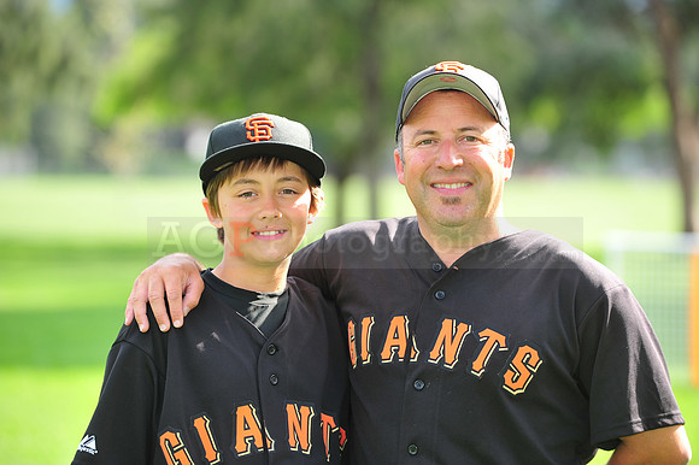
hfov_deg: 10.3
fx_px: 3881
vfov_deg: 6.9
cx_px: 350
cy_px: 232
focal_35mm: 200
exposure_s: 1/250
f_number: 4.5
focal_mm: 200
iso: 200
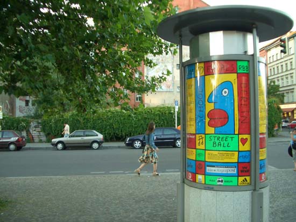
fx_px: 299
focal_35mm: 35
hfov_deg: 52.6
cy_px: 111
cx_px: 148
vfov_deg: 40.7
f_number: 2.6
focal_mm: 5.8
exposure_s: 1/80
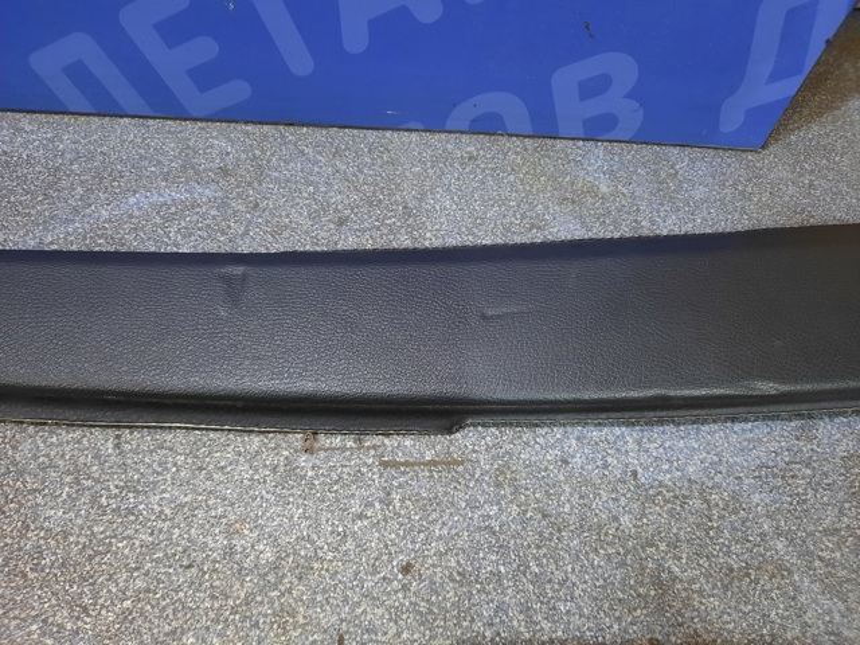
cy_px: 322
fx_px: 621
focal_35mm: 25
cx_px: 430
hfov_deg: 69.4
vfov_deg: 54.9
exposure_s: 1/25
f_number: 2
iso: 640
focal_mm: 4.6
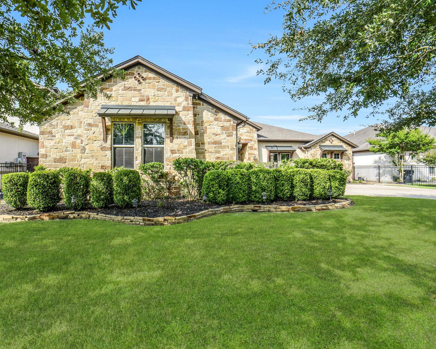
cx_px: 181
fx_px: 206
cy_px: 172
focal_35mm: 16
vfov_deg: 80.4
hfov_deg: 92.3
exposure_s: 1/400
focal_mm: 14
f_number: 11
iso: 500
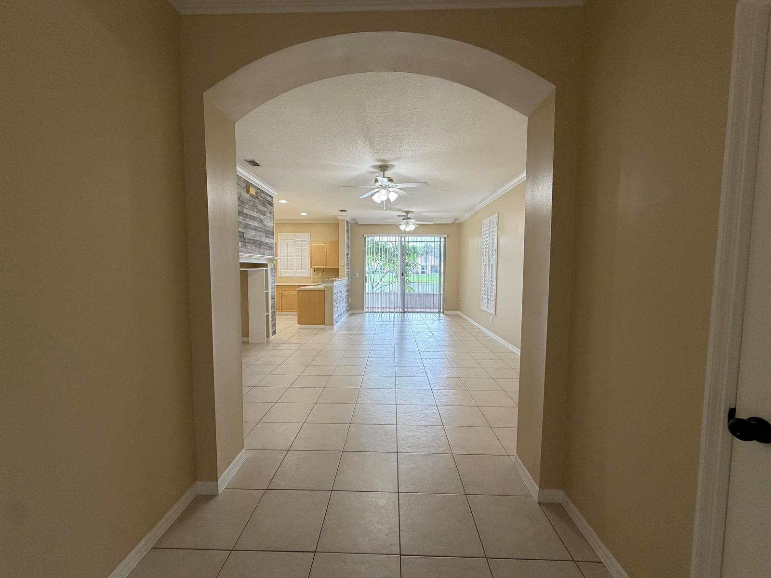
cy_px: 289
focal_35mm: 14
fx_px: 312
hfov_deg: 102.1
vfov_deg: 85.7
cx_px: 386
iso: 200
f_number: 2.2
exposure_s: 1/60
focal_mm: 2.22
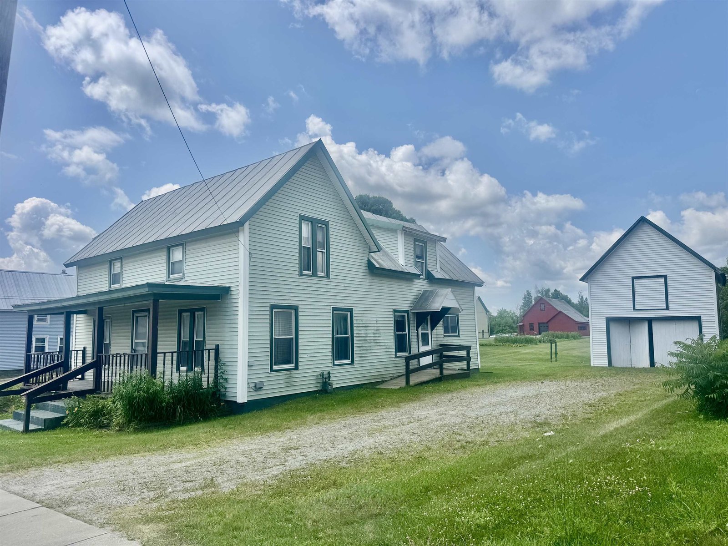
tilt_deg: +7.5
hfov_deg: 71.6
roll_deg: +1.1
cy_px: 273
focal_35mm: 24
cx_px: 364
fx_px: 505
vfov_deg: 56.8
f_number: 1.78
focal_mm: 6.76
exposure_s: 1/6410
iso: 80
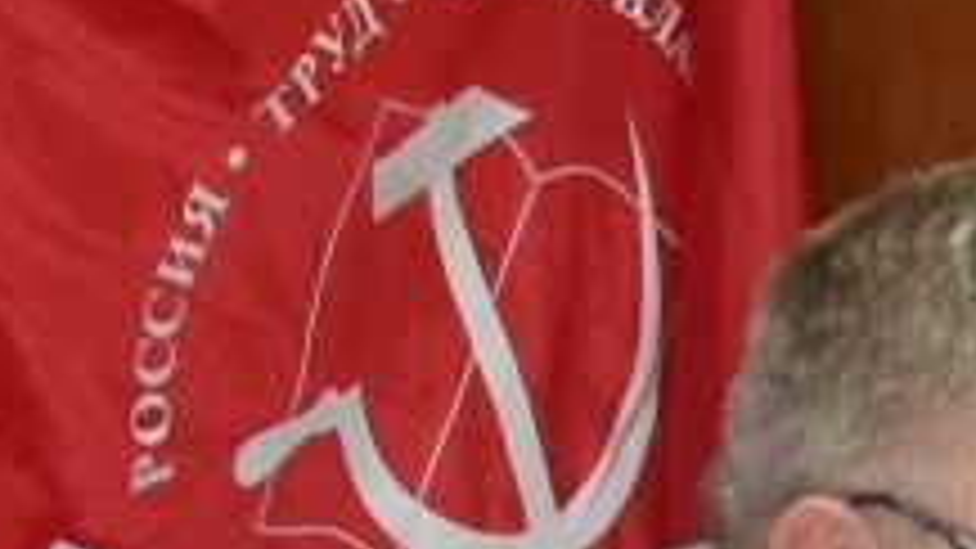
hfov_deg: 12.3
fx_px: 3830
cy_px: 614
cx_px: 2136
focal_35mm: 148
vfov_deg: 8.1
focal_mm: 20
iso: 800
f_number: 4.5
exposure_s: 1/80
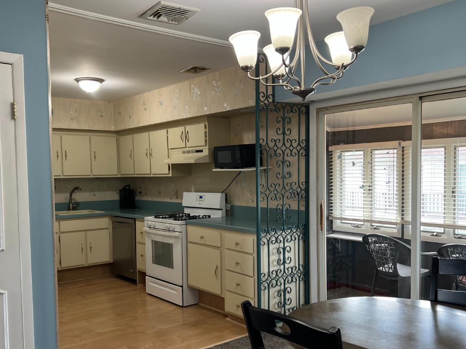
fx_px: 458
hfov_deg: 53.8
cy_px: 195
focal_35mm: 34
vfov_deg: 41.7
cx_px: 202
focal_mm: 5.7
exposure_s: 1/60
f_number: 1.5
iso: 64
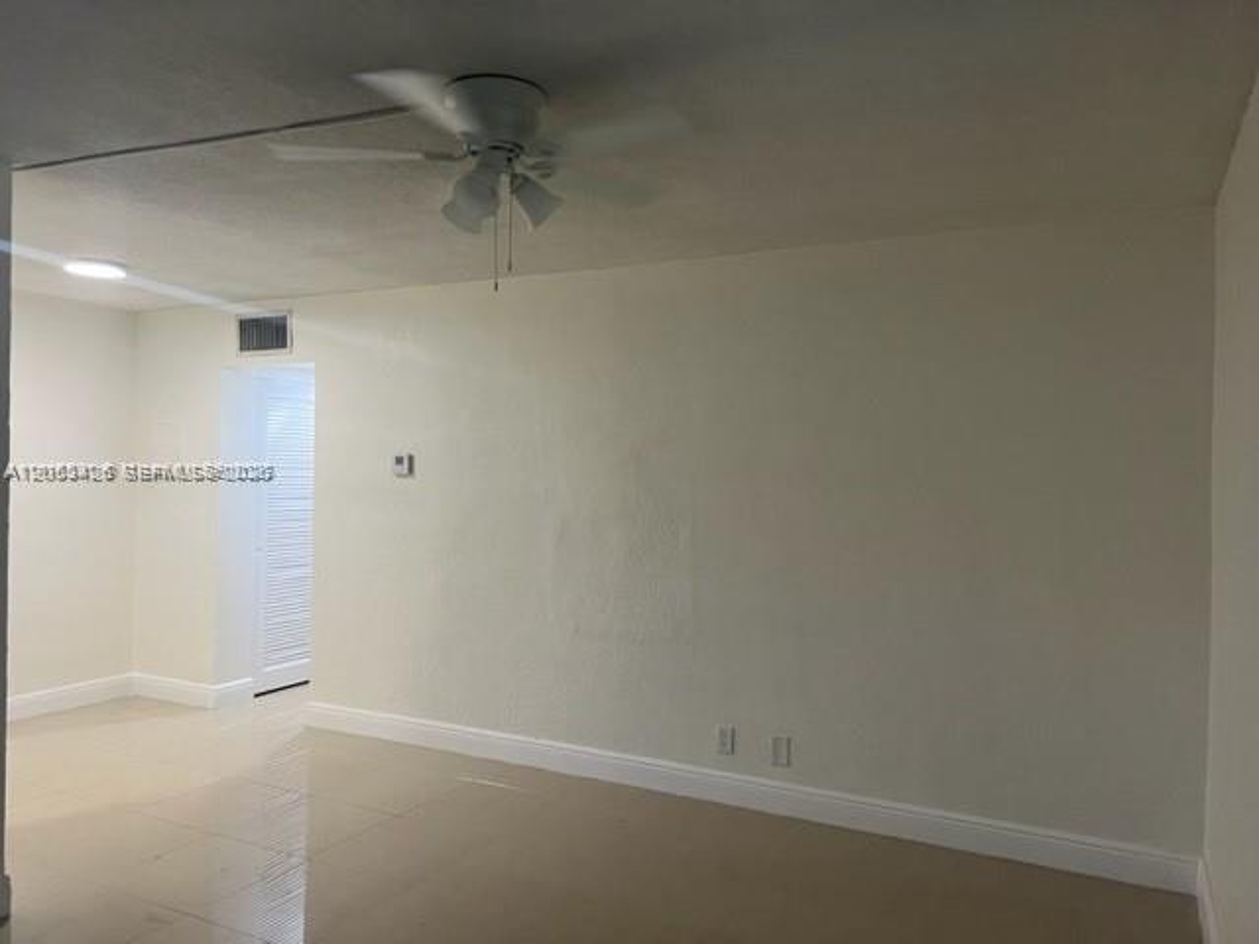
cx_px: 630
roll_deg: -0.5
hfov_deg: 67.3
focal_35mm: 26
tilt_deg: +0.1
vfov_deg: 53.1
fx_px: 946
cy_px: 472
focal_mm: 5.7
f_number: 1.5
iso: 125
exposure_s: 1/60
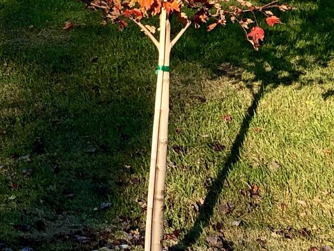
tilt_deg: +2.6
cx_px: -218
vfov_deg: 12.8
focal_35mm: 109
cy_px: -134
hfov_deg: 16.0
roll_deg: -1.3
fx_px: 1052
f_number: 1.8
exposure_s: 1/842
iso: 20
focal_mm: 3.99
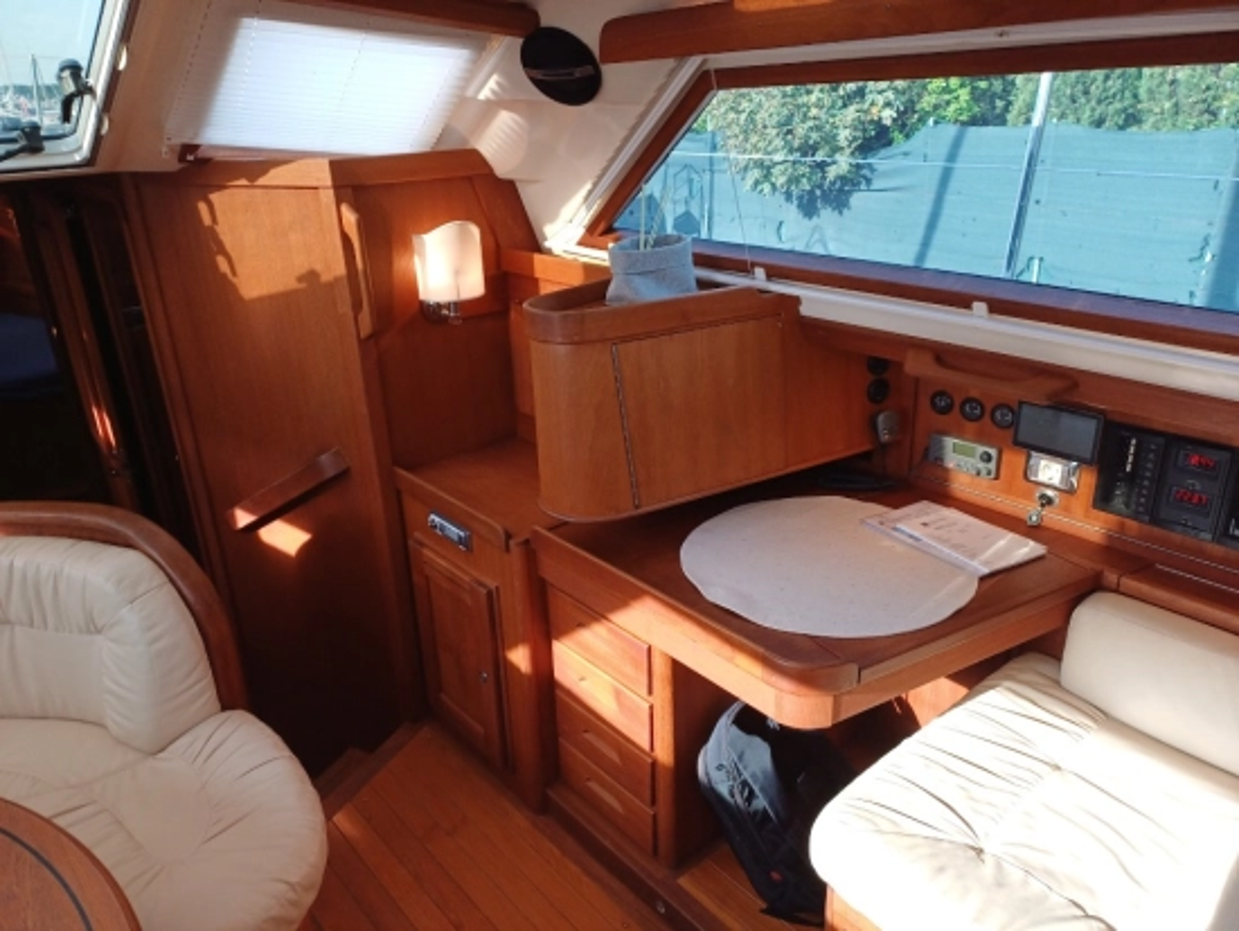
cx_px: 620
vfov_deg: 54.9
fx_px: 895
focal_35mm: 25
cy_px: 466
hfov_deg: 69.4
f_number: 1.8
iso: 50
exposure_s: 1/50
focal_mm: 4.65
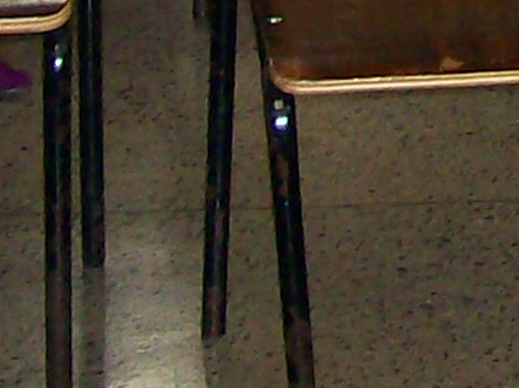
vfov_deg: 5.5
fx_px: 3865
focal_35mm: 258
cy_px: -710
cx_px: 750
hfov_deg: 7.6
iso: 140
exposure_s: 1/64
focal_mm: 6
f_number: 2.7
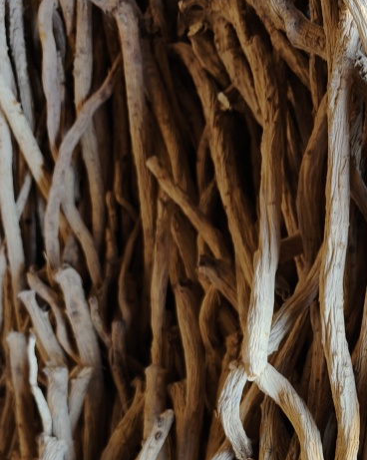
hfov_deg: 27.9
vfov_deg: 33.4
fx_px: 707
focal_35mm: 52
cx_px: 335
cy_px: 443
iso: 250
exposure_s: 1/136
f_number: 1.6
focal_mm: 6.06
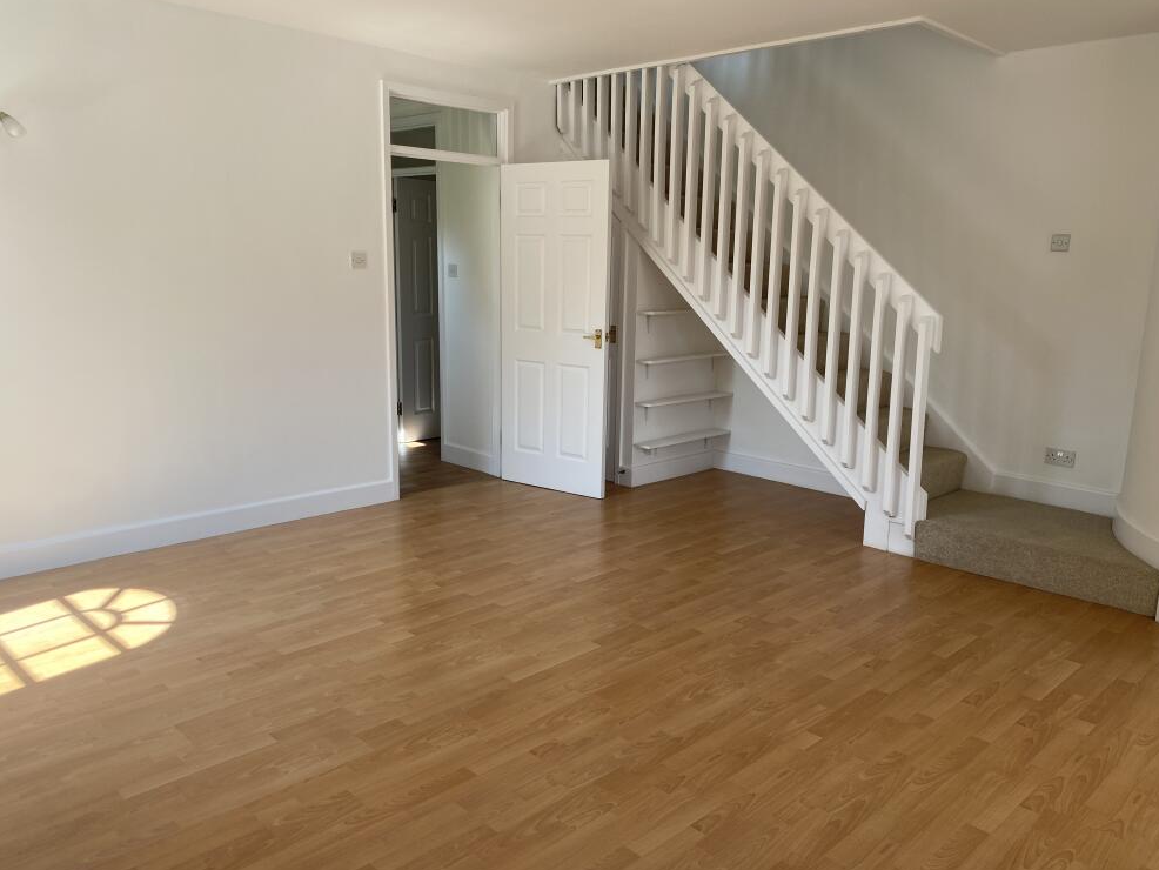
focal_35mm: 27
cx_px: 601
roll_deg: -1.3
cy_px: 444
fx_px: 904
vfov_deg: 51.4
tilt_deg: -10.9
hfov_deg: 65.3
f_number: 1.8
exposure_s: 1/152
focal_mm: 4.25
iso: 32
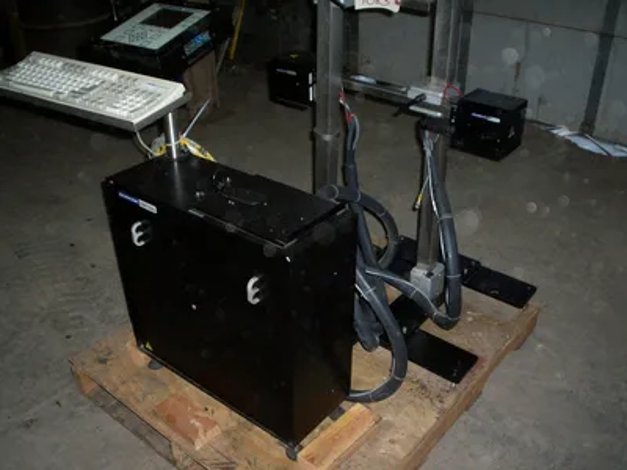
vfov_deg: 39.7
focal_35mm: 36
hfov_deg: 51.4
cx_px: 314
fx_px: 652
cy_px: 235
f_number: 4.5
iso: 140
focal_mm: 5.9
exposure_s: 1/64
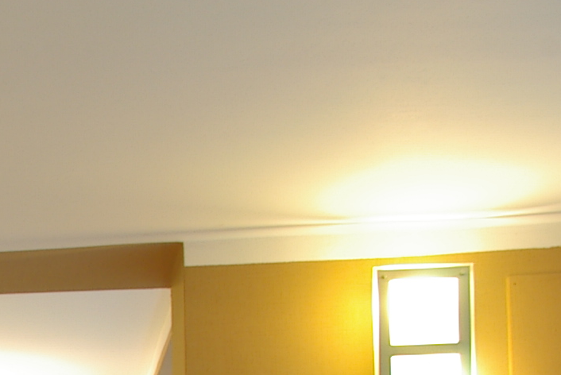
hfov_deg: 13.5
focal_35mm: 134
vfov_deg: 9.5
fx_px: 2092
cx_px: -486
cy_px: 788
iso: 200
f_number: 9.5
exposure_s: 1
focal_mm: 21
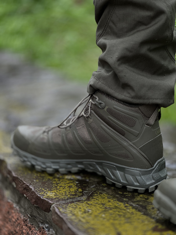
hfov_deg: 19.1
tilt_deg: -16.0
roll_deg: +0.1
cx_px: 88
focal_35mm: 77
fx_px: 522
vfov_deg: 25.3
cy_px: 118
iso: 125
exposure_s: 1/121
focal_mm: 9
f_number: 2.8
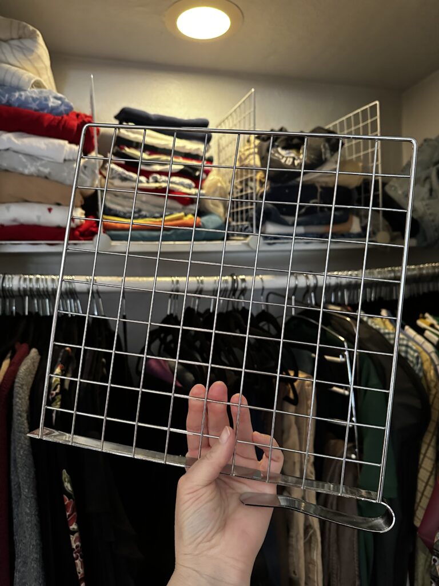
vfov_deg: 71.6
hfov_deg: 56.8
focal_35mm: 24
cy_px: 293
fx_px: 406
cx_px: 220
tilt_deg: -3.1
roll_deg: +1.0
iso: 800
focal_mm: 6.86
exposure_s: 1/60
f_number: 1.78
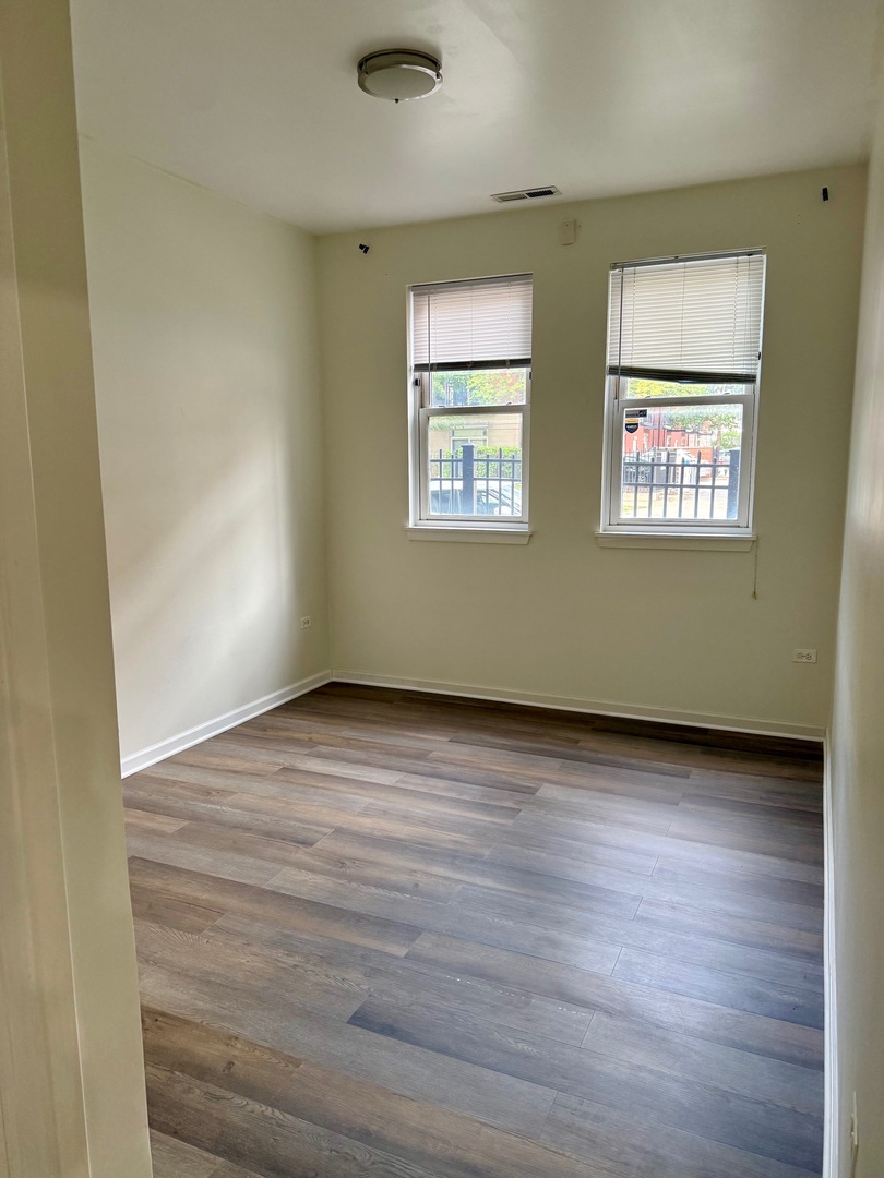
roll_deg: +0.2
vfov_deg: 71.6
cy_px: 589
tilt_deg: -8.9
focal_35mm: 24
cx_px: 442
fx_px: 817
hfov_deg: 56.8
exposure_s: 1/120
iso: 250
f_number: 1.78
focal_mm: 6.76
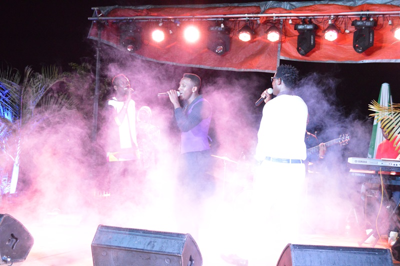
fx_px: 633
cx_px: 200
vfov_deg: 23.7
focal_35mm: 57
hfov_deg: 35.1
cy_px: 133
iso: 6400
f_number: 6.3
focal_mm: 38
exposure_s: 1/80
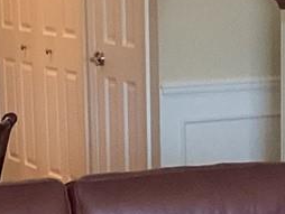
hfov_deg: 10.1
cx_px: 61
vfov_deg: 7.6
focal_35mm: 195
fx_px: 1607
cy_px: 156
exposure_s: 1/60
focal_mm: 3.3
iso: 250
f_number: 2.4
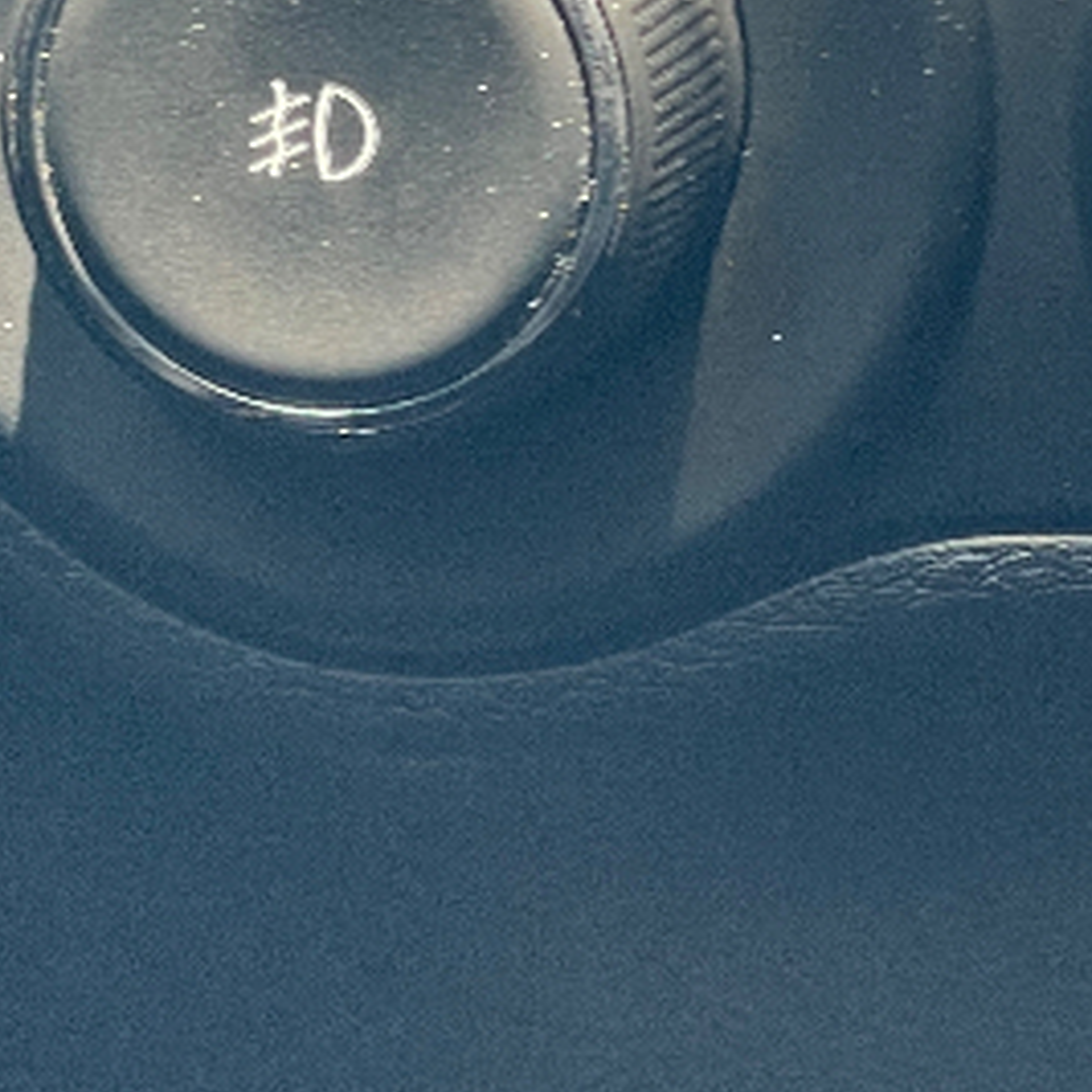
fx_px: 6282
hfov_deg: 9.9
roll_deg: -2.6
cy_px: 78
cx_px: 826
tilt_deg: -7.9
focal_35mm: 176
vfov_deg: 9.9
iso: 80
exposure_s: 1/122
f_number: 2
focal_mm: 6
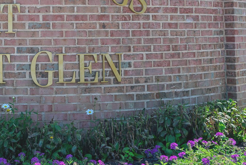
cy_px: 18
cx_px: 16
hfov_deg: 30.7
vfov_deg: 21.5
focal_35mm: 62
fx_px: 424
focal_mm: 32
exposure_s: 1/100
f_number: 5.6
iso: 320
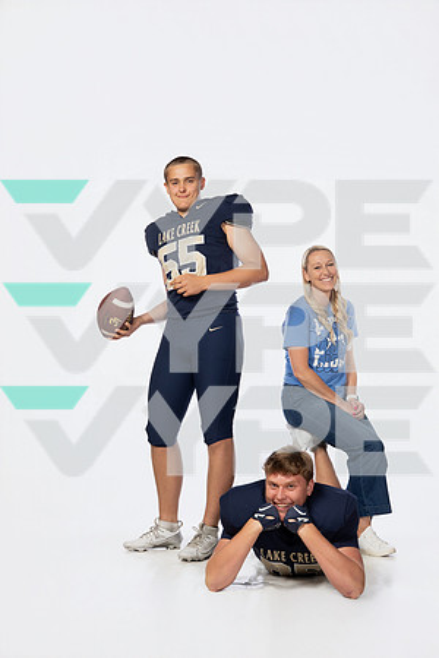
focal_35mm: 53
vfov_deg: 37.5
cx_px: 220
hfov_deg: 25.5
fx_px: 969
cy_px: 329
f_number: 7.1
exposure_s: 1/250
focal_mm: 53
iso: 640
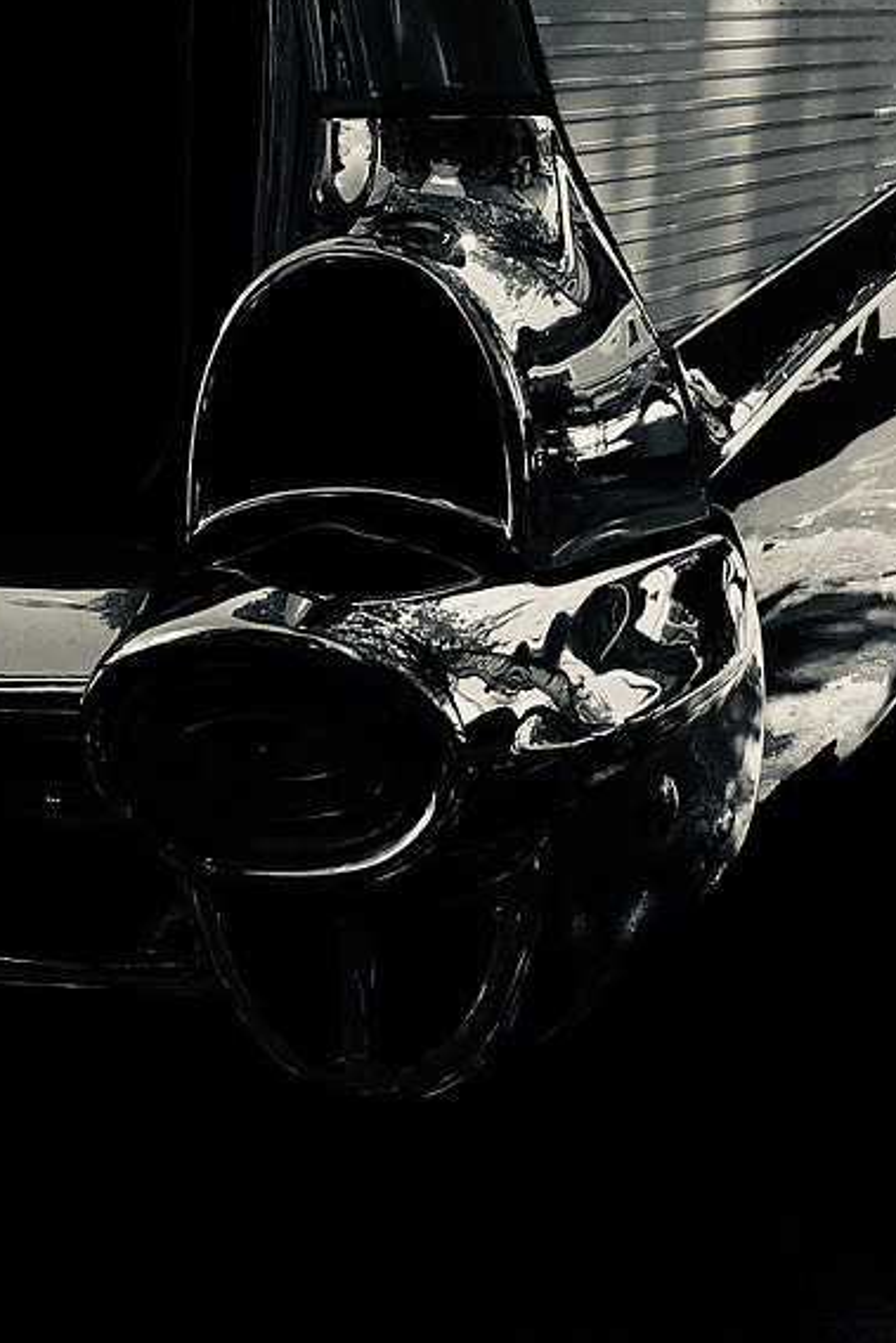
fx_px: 3171
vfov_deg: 23.6
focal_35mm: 85
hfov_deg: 16.1
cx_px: 326
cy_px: 326
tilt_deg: -2.9
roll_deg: +1.4
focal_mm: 4.15
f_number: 2.2
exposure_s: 1/836
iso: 25
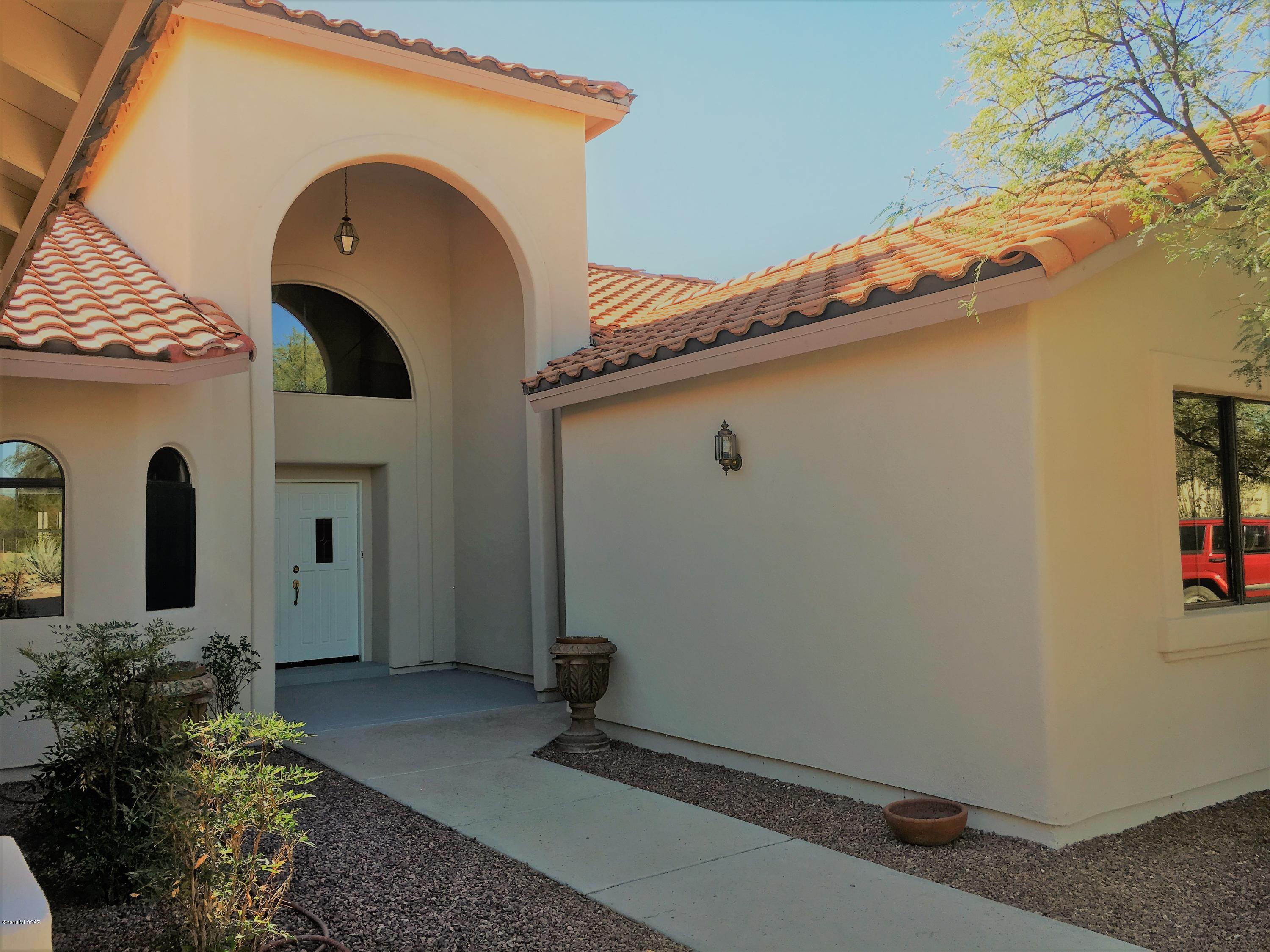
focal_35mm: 29
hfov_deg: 61.7
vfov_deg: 48.2
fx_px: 1064
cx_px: 635
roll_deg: +1.0
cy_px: 476
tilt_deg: +2.8
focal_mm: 4.15
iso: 25
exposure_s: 1/371
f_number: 2.2
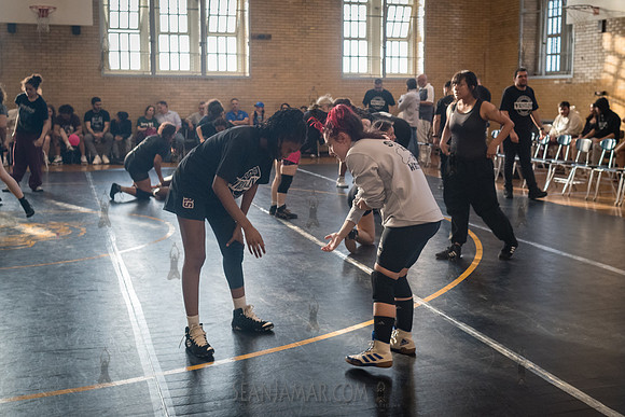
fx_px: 771
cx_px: 338
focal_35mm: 44
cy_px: 176
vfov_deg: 30.2
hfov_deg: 44.1
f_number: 4
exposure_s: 1/400
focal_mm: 35
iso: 3200
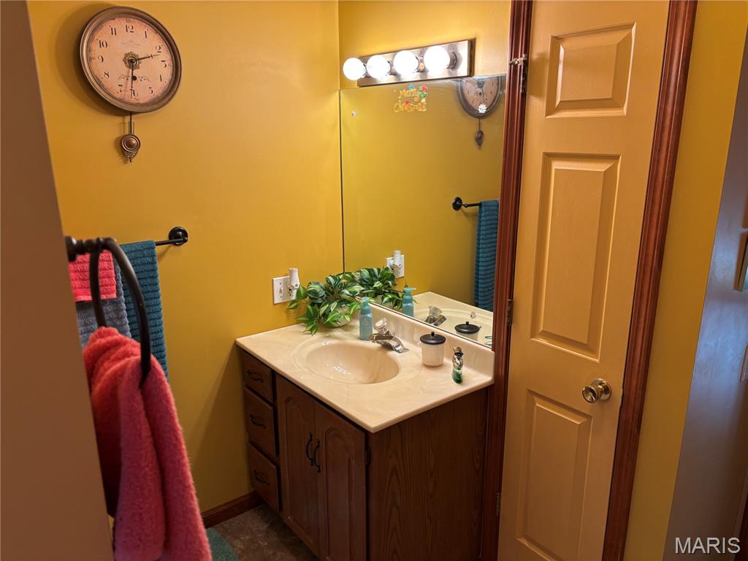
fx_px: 562
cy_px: 280
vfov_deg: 53.1
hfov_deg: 67.3
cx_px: 374
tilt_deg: -13.5
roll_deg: +0.5
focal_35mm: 26
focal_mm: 5.96
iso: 100
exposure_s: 1/60
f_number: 1.6
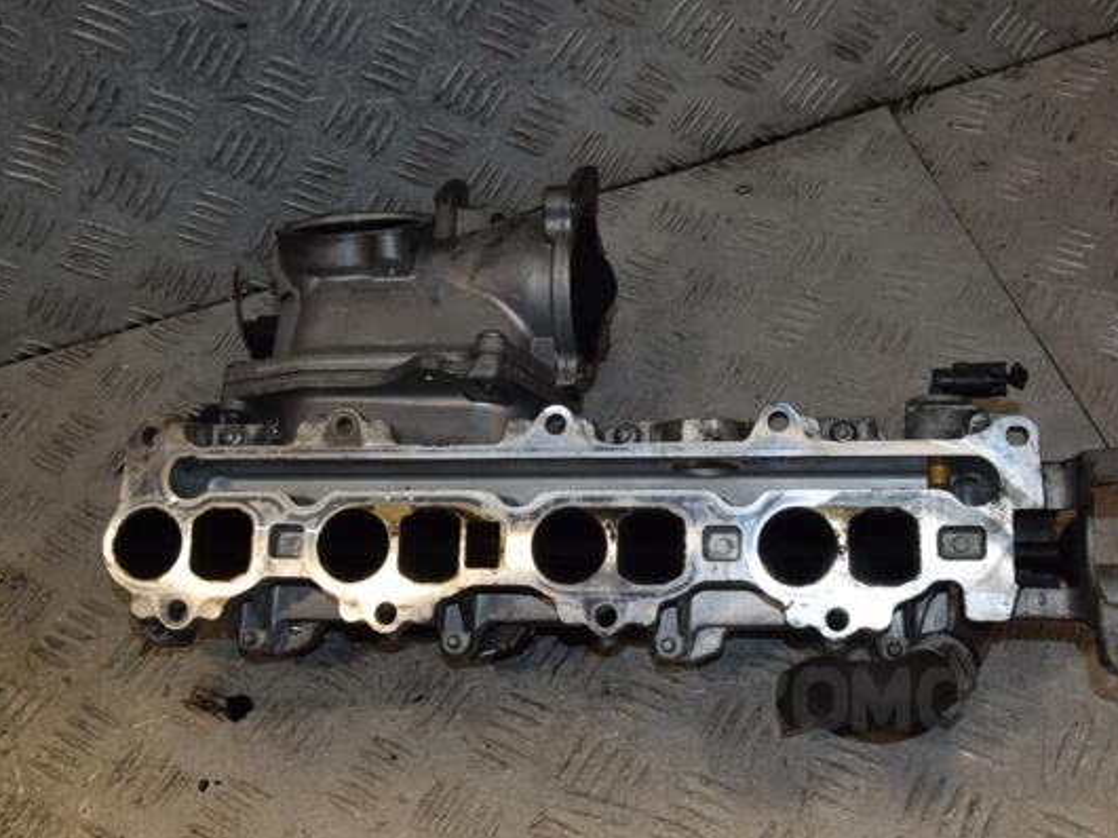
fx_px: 1582
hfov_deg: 38.9
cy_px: 418
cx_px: 593
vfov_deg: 29.7
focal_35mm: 49
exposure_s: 1/200
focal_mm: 30
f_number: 14
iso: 800
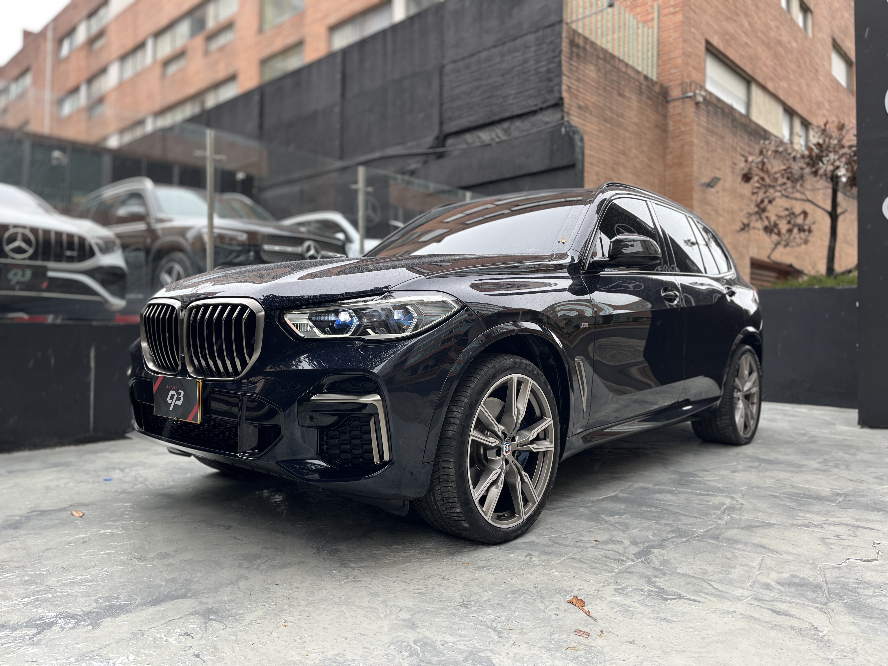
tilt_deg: -0.2
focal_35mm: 26
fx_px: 667
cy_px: 333
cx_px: 444
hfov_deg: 67.3
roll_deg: -0.6
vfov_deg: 53.1
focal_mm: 5.1
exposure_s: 1/362
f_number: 1.6
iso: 50
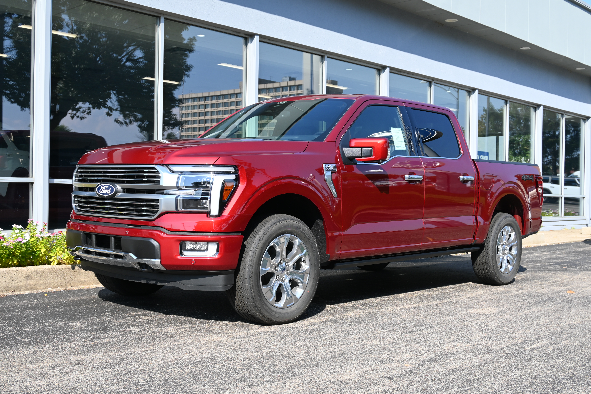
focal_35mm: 47
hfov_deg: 42.1
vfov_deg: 28.8
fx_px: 768
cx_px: 291
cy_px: 201
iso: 100
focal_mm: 30.5
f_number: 6.3
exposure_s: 1/320
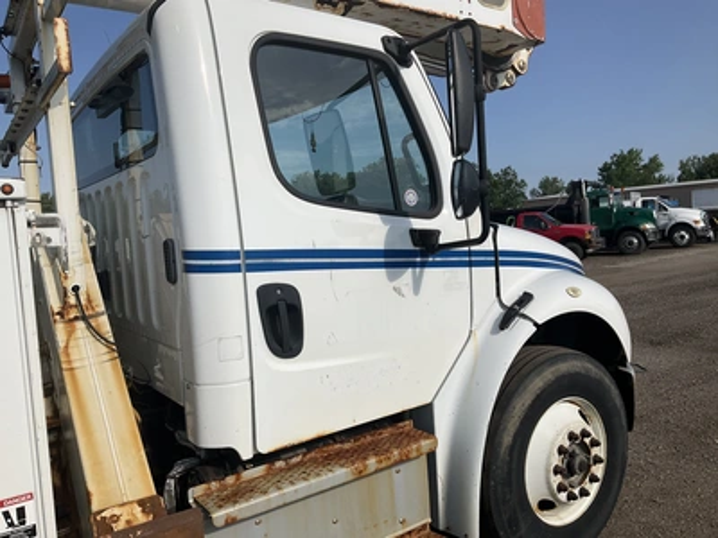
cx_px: 359
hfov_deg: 61.7
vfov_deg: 48.2
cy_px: 269
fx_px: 602
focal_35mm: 29
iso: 25
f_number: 1.8
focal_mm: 3
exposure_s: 1/3534
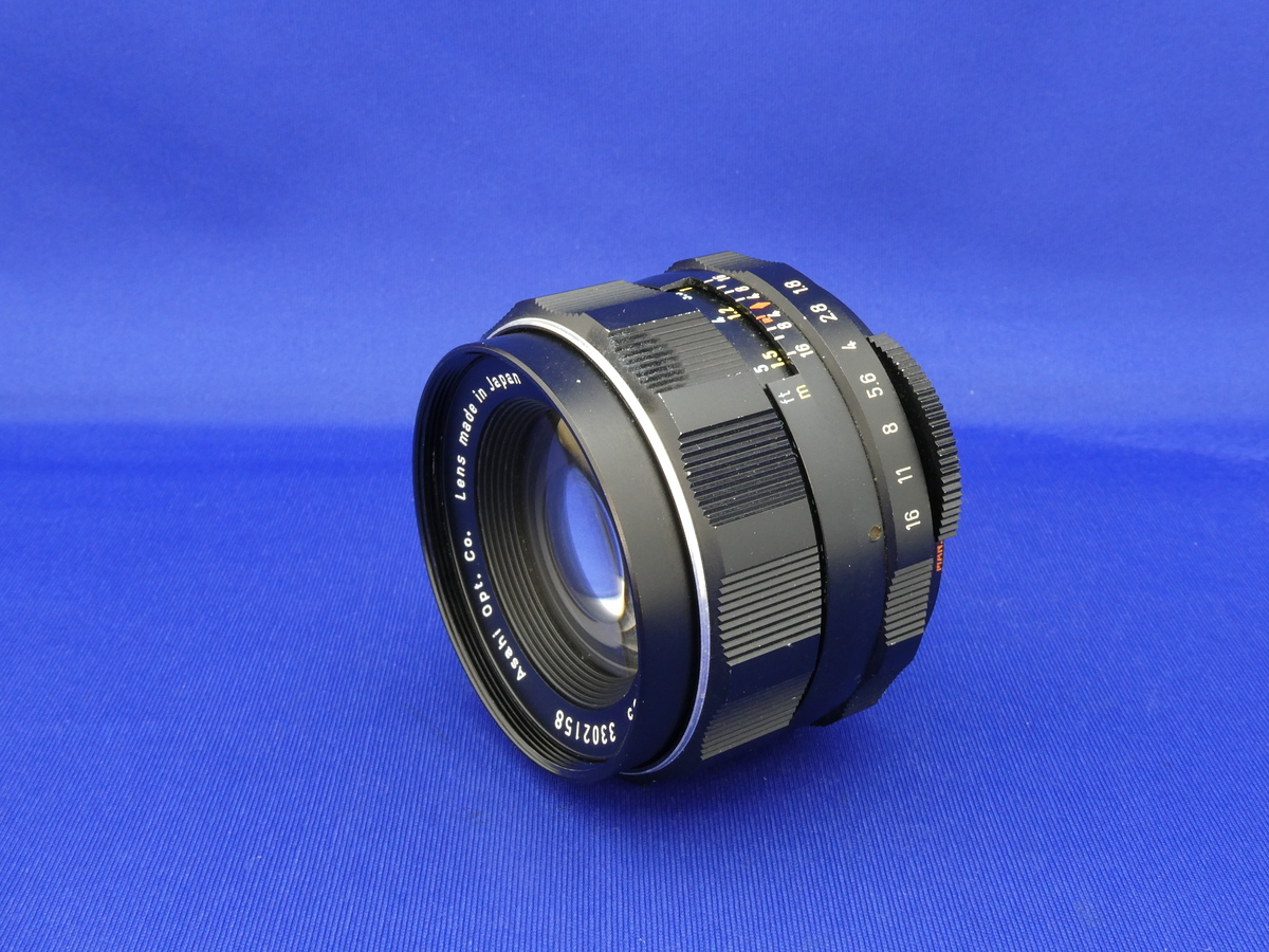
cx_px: 634
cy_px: 476
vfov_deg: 32.9
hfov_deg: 42.9
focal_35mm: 44
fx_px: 1613
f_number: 8
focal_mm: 7.8
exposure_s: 1
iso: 200
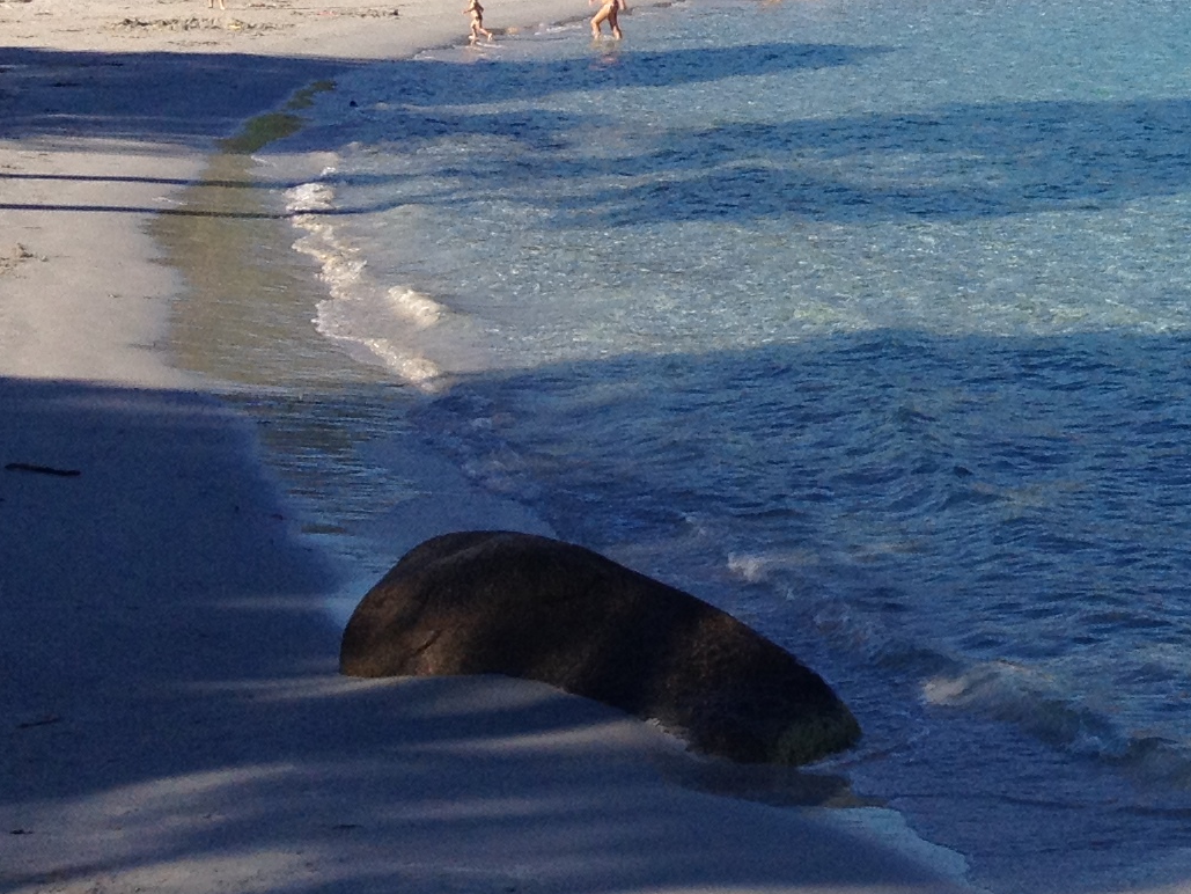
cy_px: -141
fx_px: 3820
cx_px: 1857
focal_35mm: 111
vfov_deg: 13.0
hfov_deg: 16.0
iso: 64
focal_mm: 4.28
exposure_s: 1/1577
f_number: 2.4
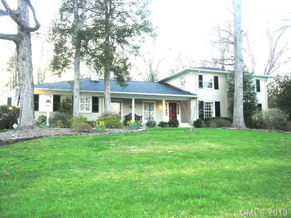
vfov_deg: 36.8
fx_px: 328
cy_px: 109
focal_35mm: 39
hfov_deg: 47.9
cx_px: 146
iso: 58
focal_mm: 10
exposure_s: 1/39.8
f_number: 3.2
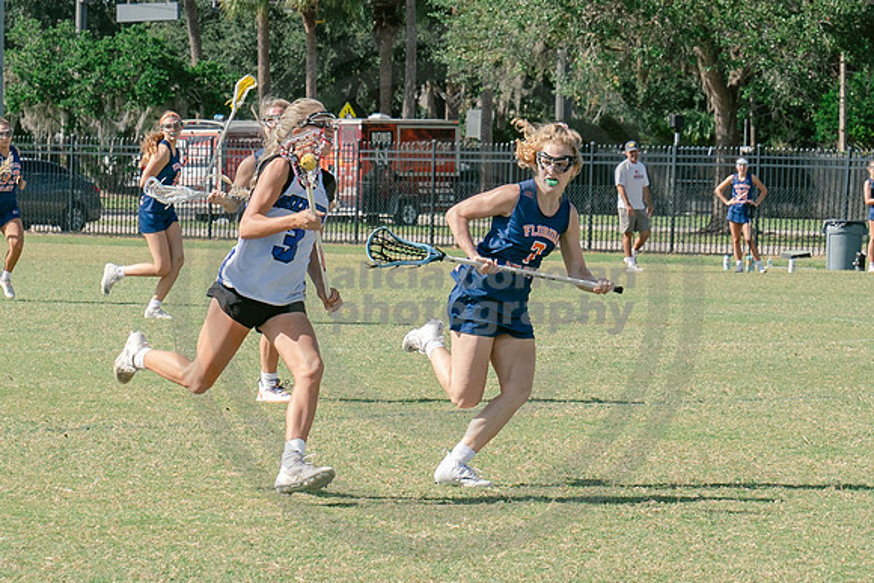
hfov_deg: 9.3
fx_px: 5389
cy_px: 334
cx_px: 560
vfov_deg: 6.2
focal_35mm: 222
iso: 250
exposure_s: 1/1000
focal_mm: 70
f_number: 5.6
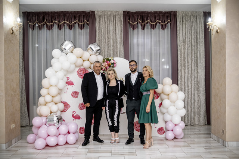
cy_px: 80
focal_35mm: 35
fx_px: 232
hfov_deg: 54.4
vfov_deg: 37.9
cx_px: 120
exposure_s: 1/160
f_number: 2
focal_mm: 23
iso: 800
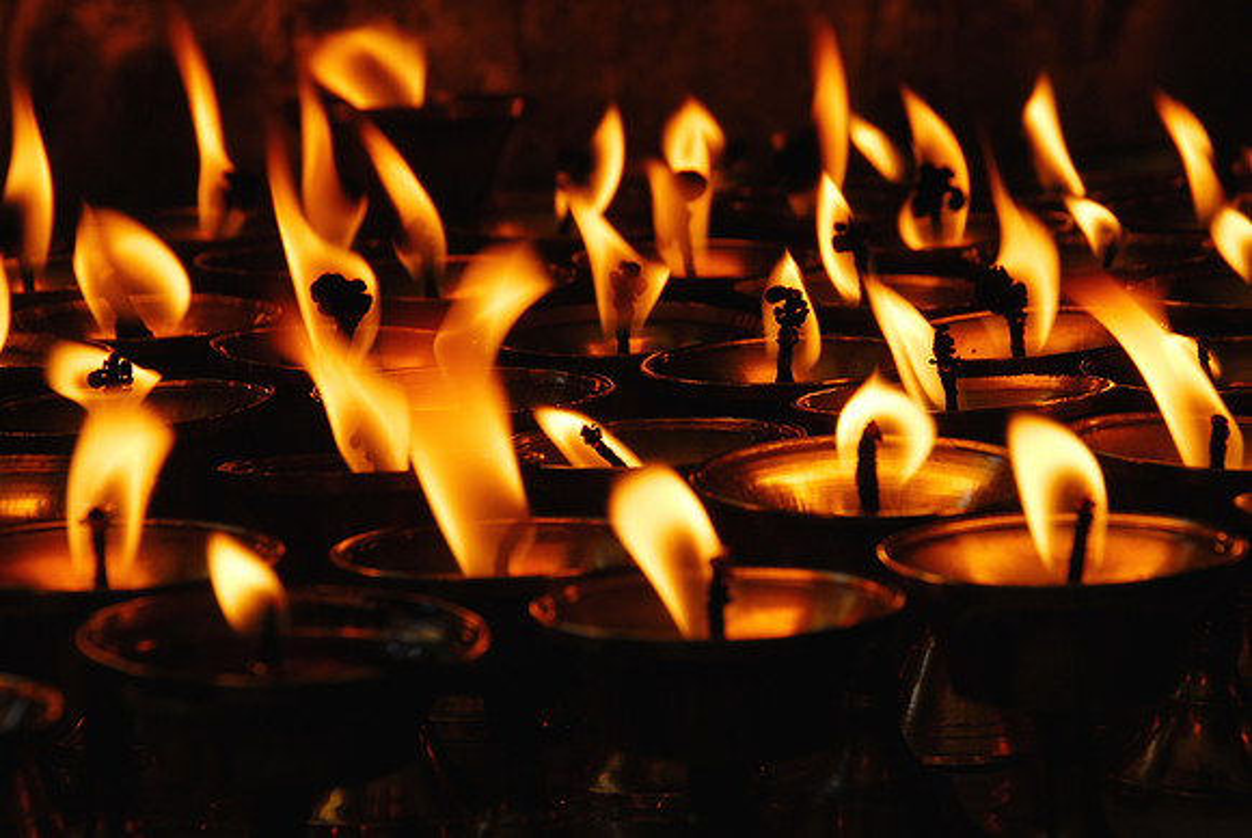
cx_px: 626
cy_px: 419
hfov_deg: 10.5
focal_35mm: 195
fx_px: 6788
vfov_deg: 7.1
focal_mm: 130
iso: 100
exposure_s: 1/40
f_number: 16
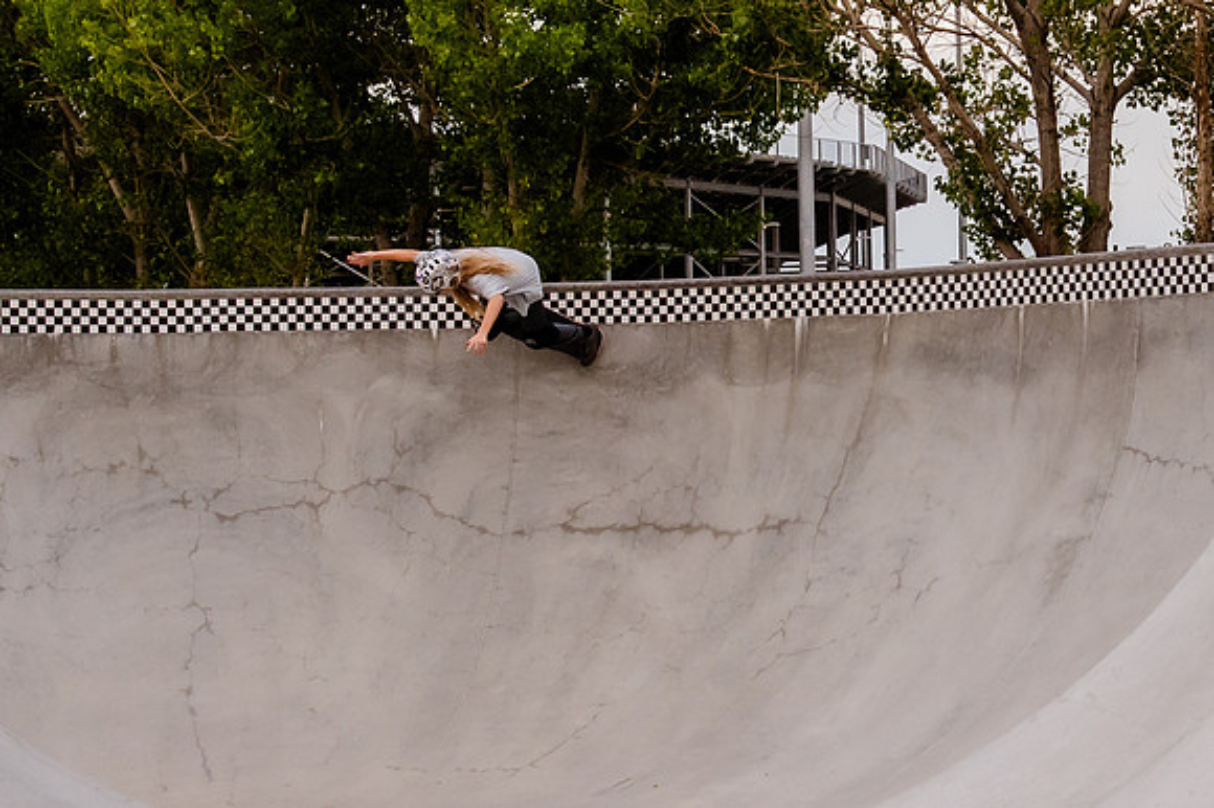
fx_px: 3761
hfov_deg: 18.2
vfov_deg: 12.3
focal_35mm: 112
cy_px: 338
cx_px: 966
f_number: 8
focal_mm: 48
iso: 2500
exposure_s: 1/400
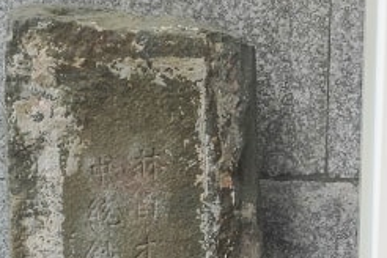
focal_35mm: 161
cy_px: 420
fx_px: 1731
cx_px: 205
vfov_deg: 8.3
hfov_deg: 12.8
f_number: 4
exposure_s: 1/160
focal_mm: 33
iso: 400
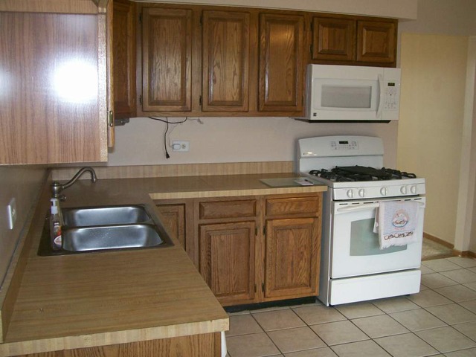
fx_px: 495
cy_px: 178
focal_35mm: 36
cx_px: 238
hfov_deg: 51.4
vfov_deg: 39.7
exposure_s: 1/64
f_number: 2.7
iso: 140
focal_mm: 6
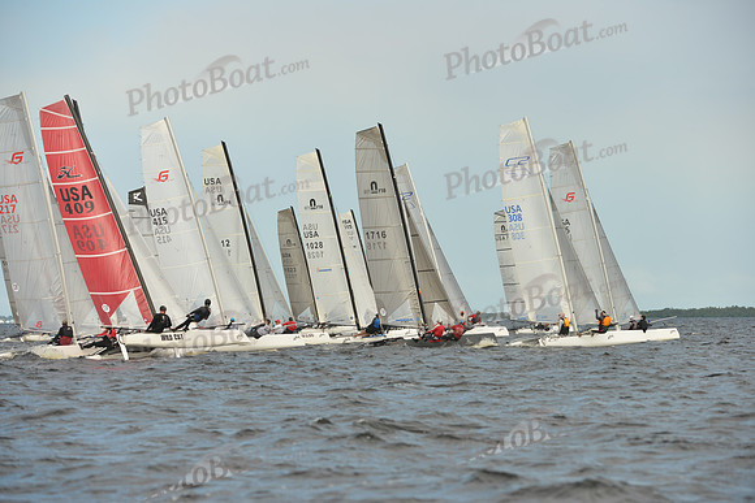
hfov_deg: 10.3
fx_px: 4195
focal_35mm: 200
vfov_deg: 6.9
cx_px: 378
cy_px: 252
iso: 250
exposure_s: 1/1000
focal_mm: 200
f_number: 5.6
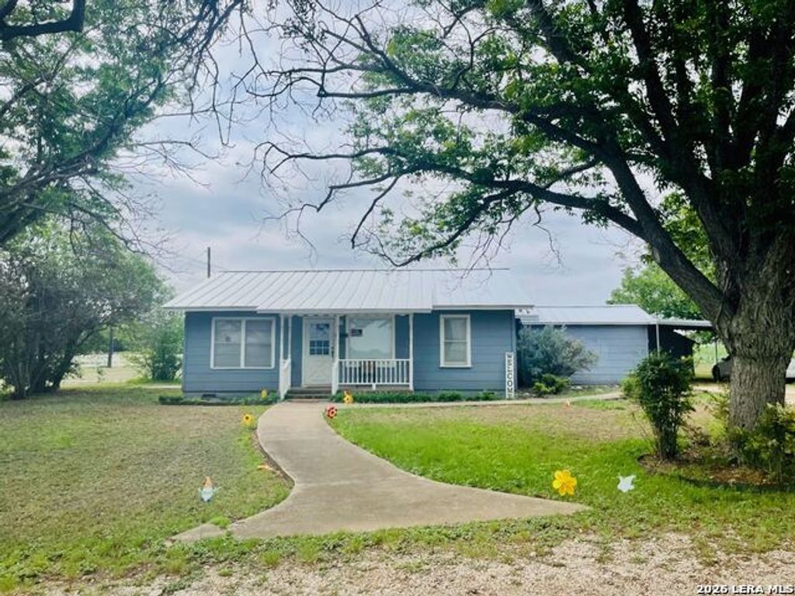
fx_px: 597
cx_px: 398
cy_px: 298
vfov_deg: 53.1
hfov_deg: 67.3
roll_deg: +1.5
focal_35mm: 26
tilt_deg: +5.0
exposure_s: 1/4292
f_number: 1.6
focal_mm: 4.2
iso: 32
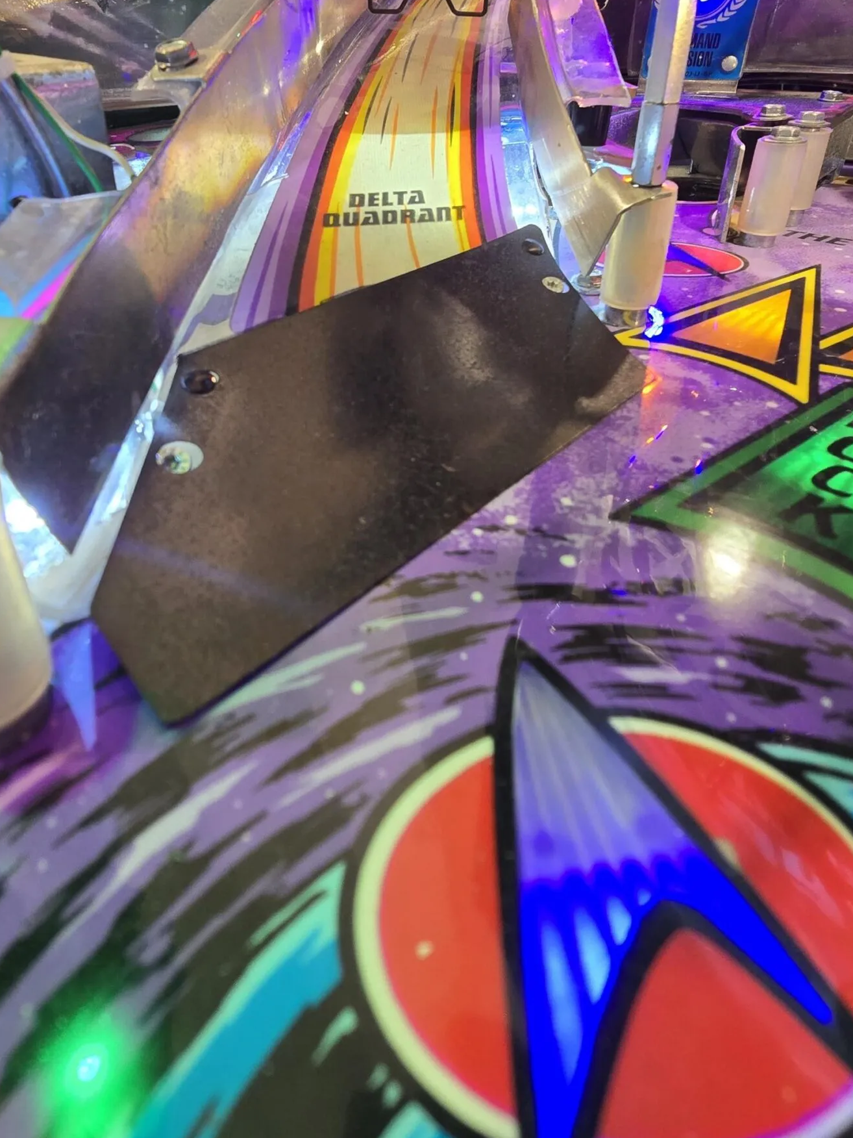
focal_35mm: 19
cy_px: 361
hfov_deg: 68.5
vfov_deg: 81.2
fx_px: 624
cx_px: 378
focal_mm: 2.2
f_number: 2.2
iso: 160
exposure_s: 1/50
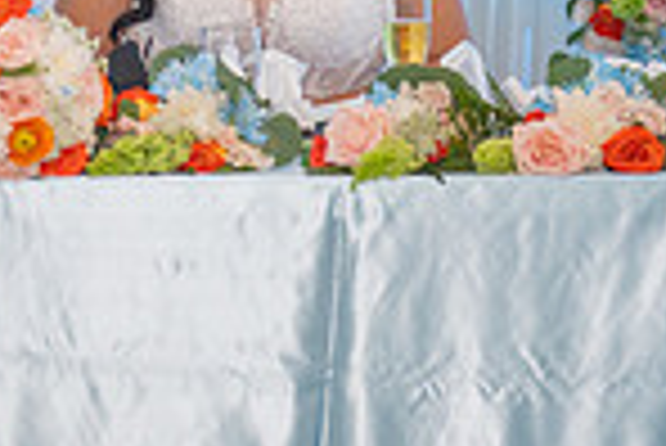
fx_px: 4204
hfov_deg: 9.0
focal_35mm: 227
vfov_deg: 6.0
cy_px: -182
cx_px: -90
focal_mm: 58
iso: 1000
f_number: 3.2
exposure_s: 1/160
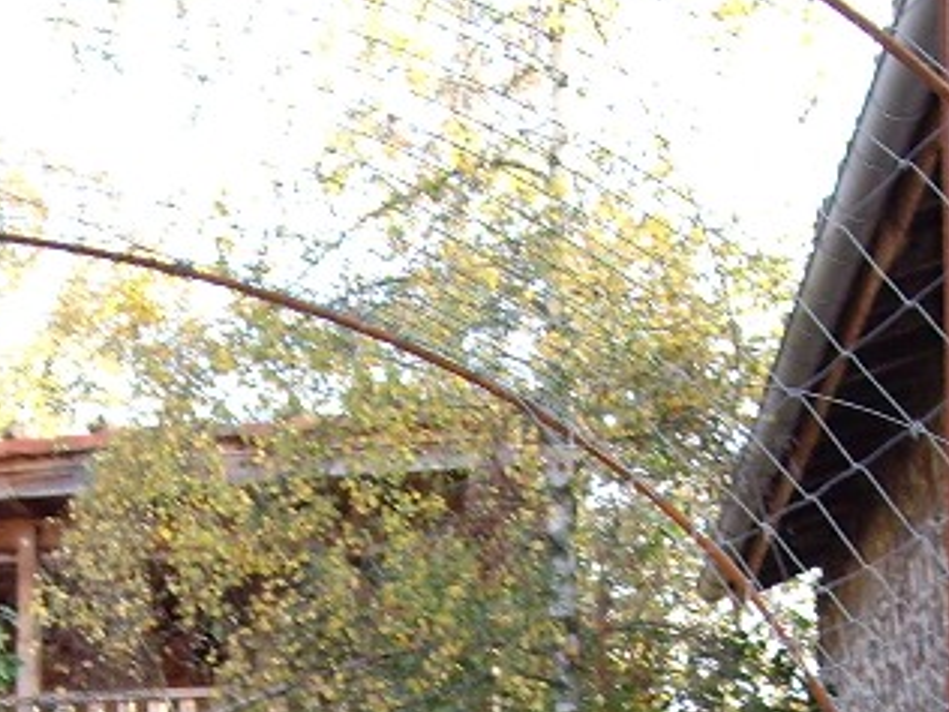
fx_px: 3372
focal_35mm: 123
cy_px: 916
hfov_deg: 16.0
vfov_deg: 11.7
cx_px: 336
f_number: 2.7
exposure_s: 1/80
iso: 100
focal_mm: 6.2
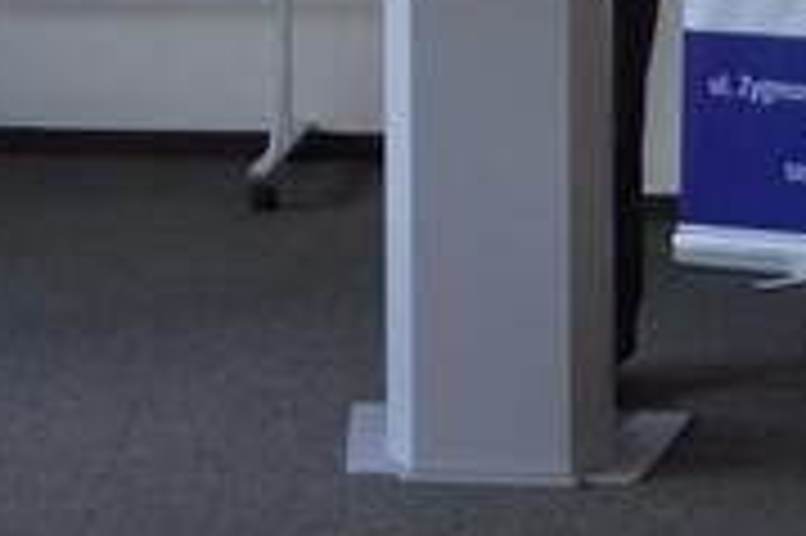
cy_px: -419
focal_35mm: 194
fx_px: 4345
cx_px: 189
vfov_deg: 6.9
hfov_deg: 10.6
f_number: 4.2
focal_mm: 29
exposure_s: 1/60
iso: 640
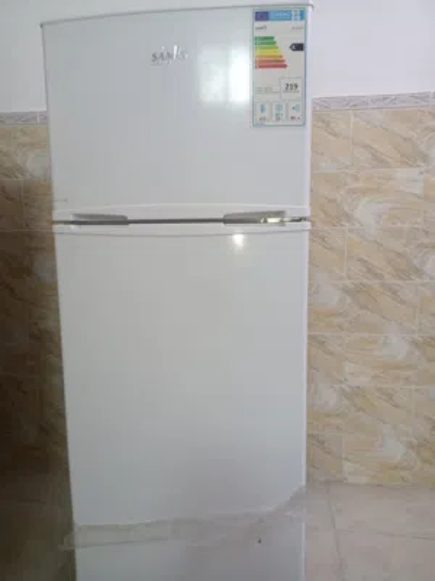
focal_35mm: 28
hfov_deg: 49.7
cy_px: 290
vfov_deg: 63.4
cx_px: 218
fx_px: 469
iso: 390
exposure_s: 1/33.3
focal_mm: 3.37
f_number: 2.2
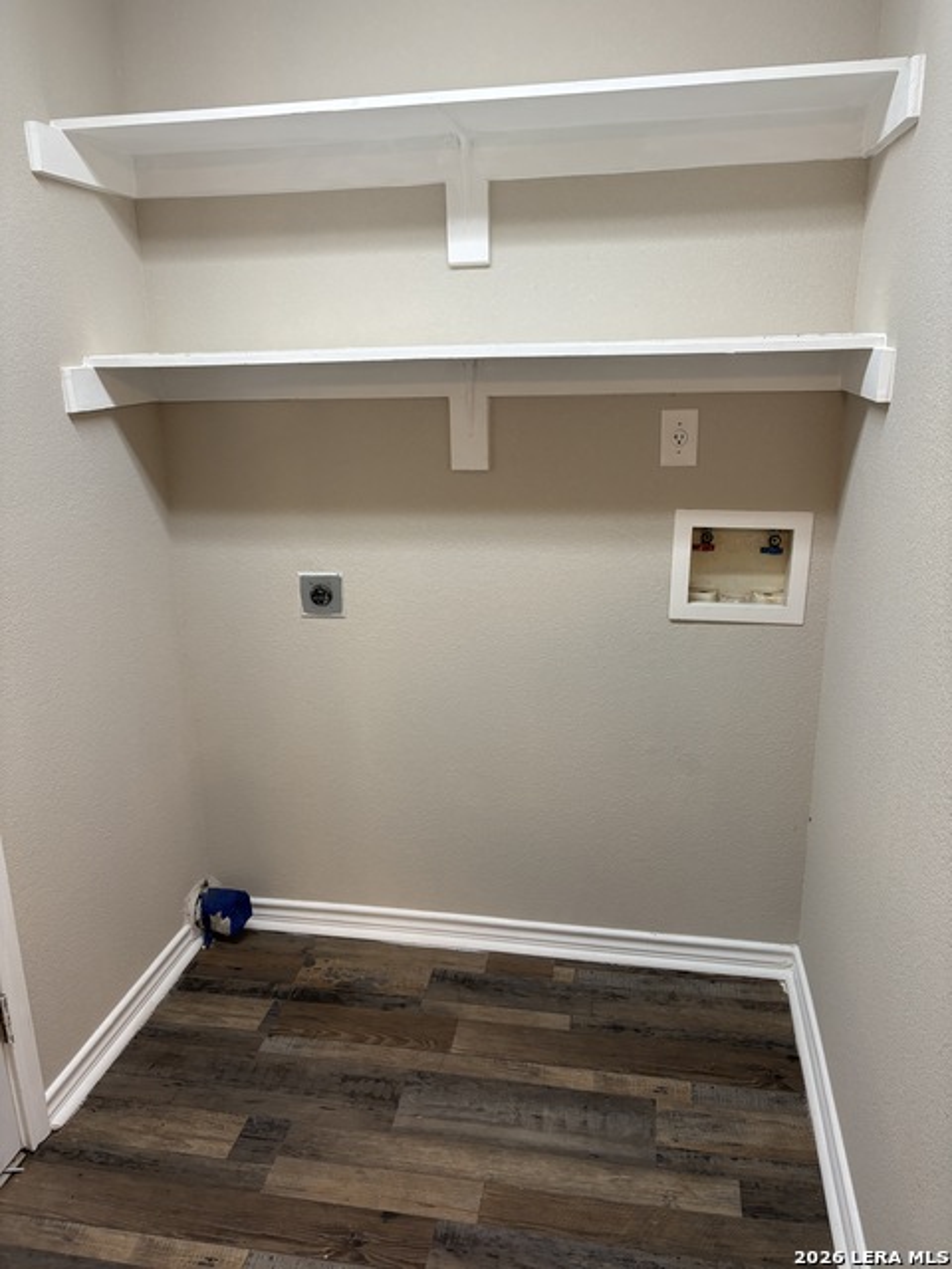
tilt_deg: -14.7
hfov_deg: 53.1
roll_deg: +0.9
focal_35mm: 26
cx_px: 476
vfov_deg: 67.3
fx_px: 953
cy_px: 634
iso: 125
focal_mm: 5.96
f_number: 1.6
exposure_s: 1/60
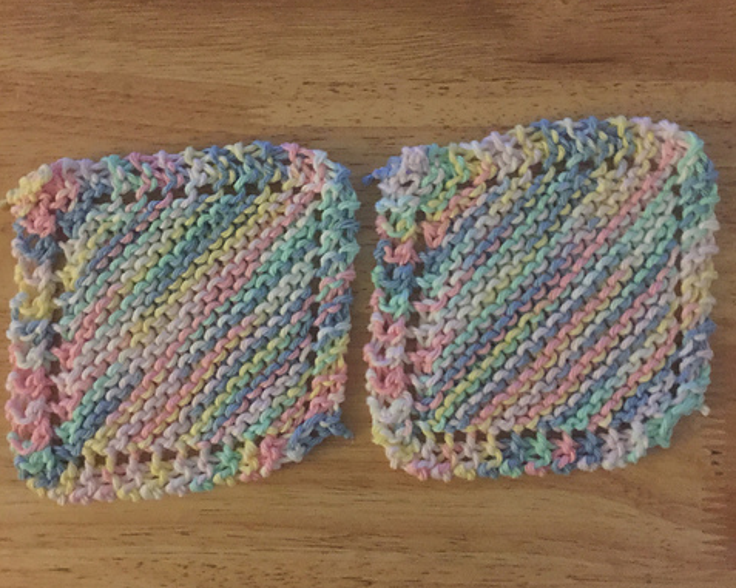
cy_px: 275
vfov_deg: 39.1
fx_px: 827
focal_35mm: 38
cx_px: 369
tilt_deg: -85.2
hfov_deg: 48.0
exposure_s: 1/15
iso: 500
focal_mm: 4.15
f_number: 2.2
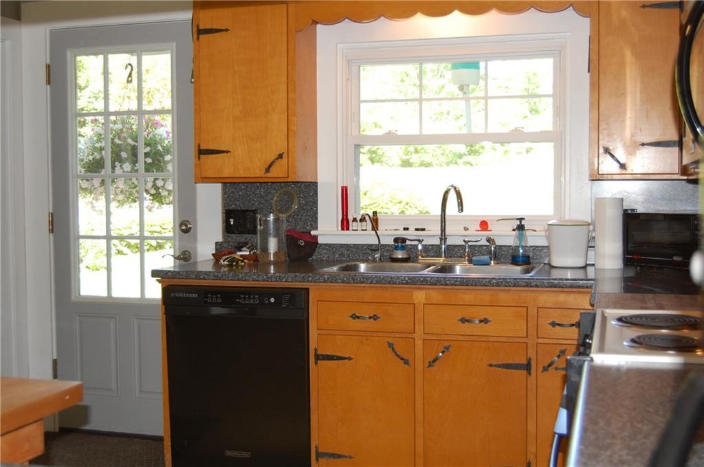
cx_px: 352
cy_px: 234
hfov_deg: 42.4
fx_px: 908
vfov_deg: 28.9
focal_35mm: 46
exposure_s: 1/60
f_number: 4.5
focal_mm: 31
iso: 400
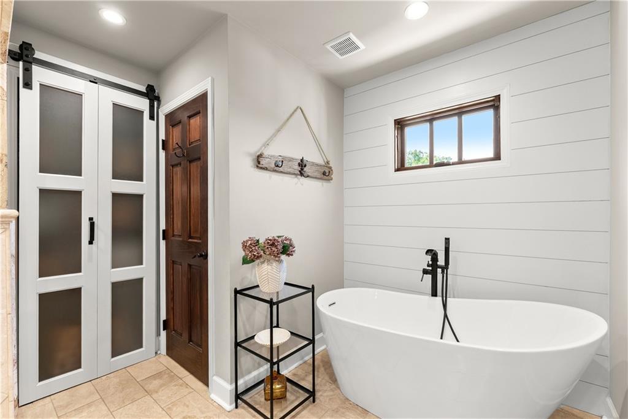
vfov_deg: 77.7
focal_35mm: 15
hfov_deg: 100.8
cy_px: 210
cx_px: 314
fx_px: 260
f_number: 7.1
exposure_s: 1/8
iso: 800
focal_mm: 14.9
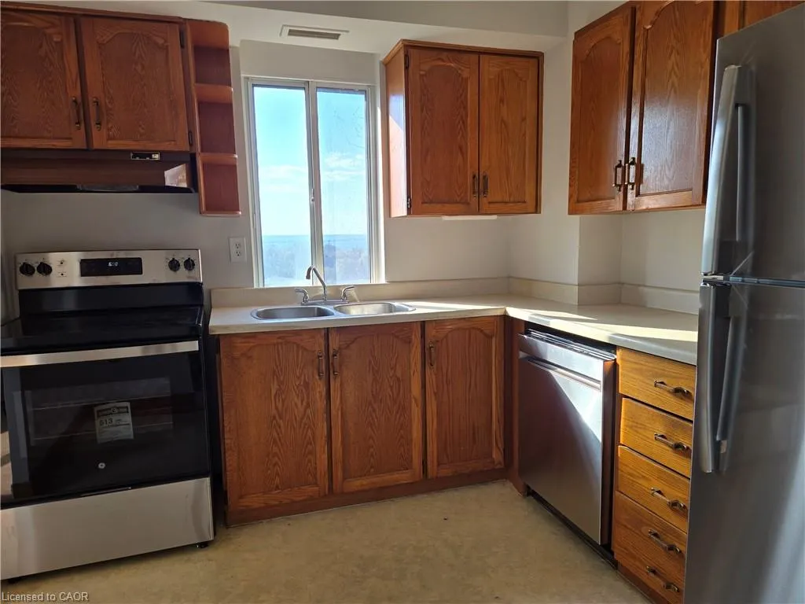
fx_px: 535
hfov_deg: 73.9
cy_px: 302
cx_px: 402
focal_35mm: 23
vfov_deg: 58.9
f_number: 1.8
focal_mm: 5.4
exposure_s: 1/192
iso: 25
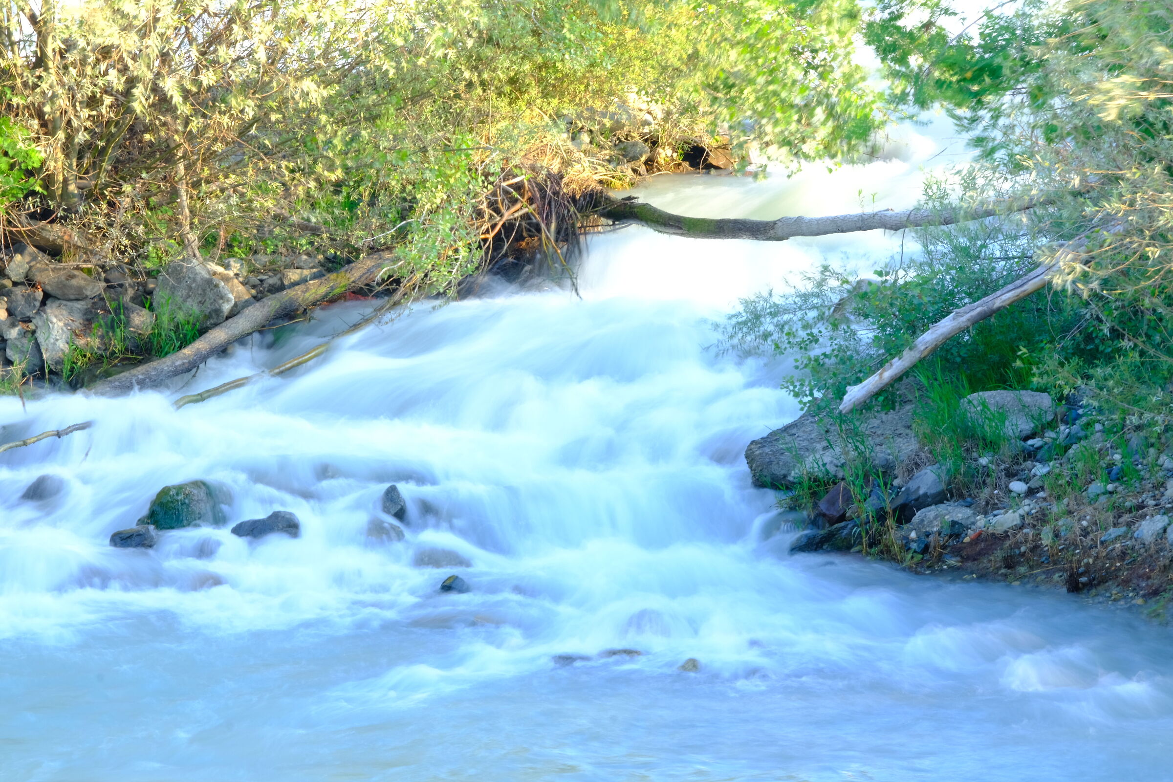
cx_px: 586
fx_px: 9351
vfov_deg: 4.8
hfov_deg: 7.2
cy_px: 391
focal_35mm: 287
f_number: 22
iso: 160
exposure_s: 1/2
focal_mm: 191.6
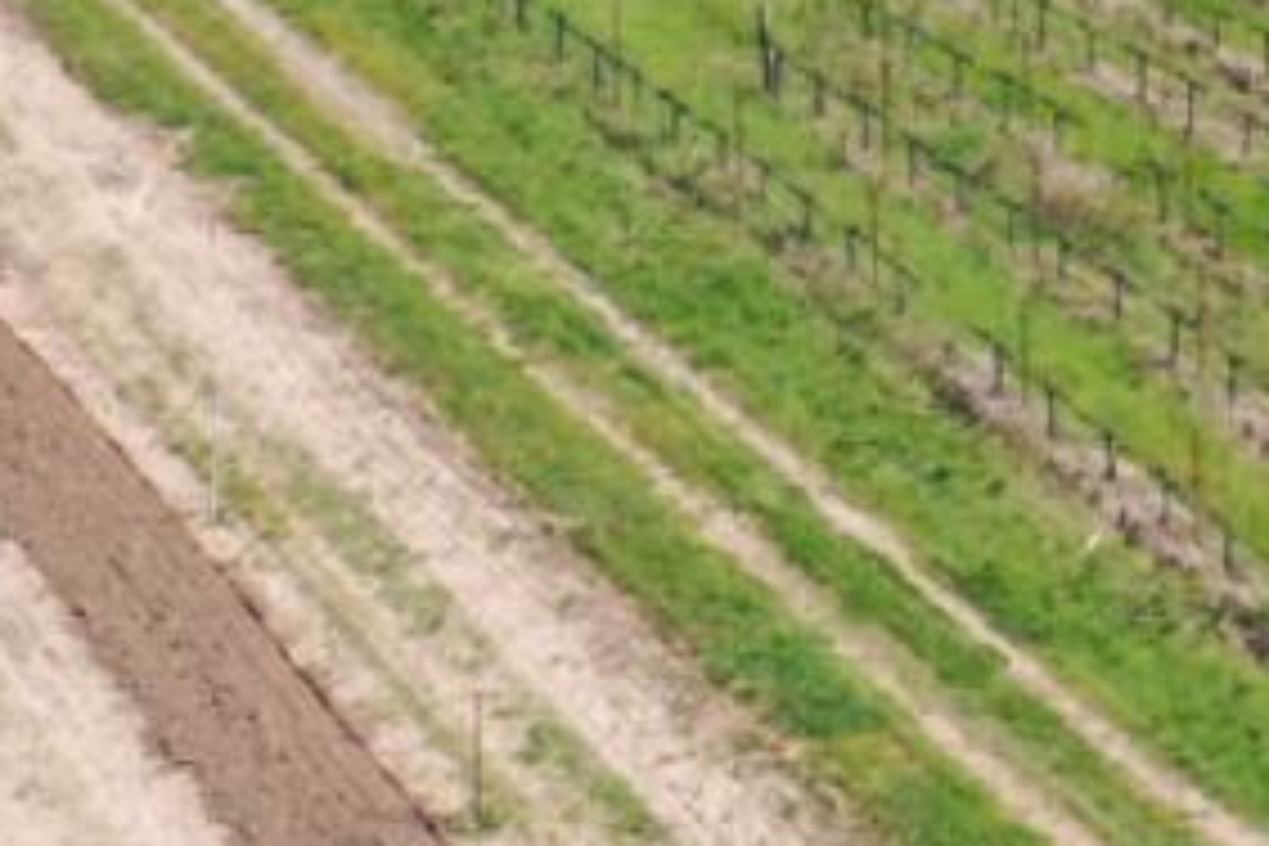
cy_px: -1033
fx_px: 5252
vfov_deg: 8.6
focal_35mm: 149
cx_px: 2056
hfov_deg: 12.9
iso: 100
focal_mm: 10.26
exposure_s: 1/240
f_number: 6.3
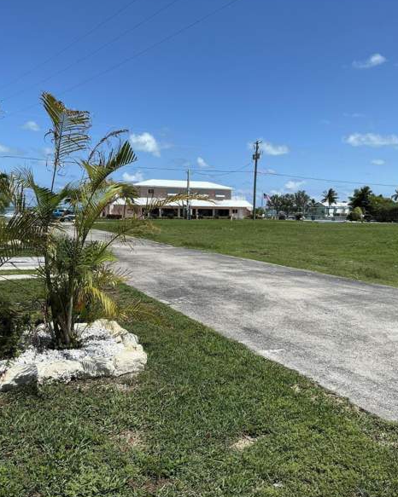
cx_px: 202
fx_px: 442
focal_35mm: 30
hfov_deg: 48.5
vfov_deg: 58.7
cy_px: 234
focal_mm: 3
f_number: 1.8
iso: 25
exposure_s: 1/2538
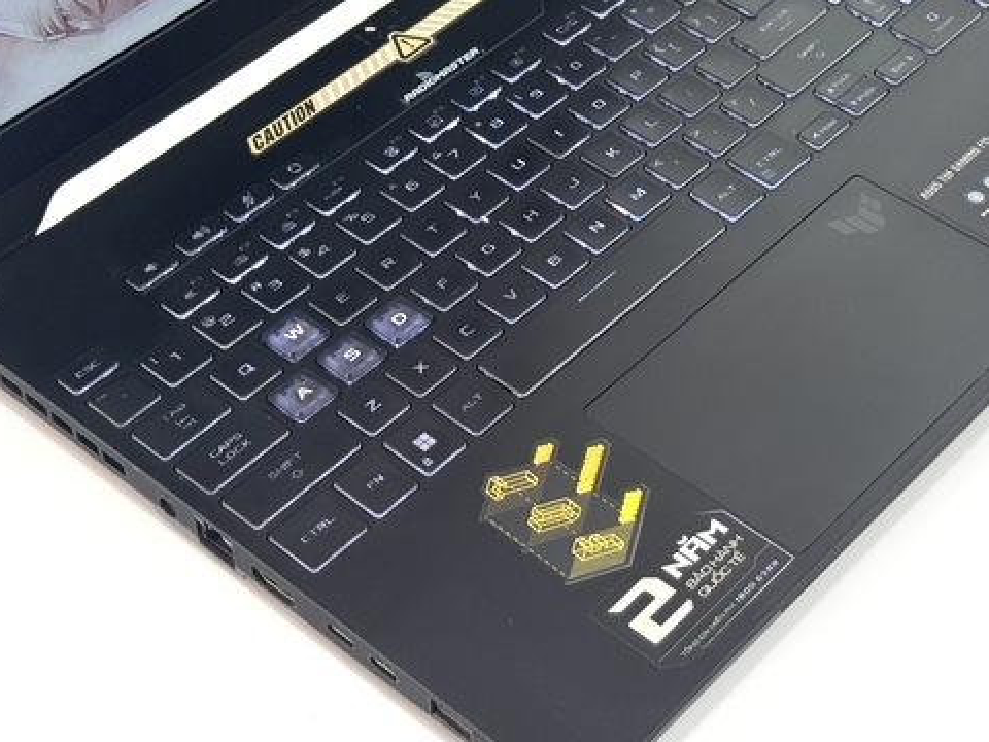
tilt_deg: -44.2
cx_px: 614
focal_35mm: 80
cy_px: 206
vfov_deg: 18.3
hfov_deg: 24.4
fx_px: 2286
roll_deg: +0.9
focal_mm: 6.76
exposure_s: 1/100
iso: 100
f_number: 1.78
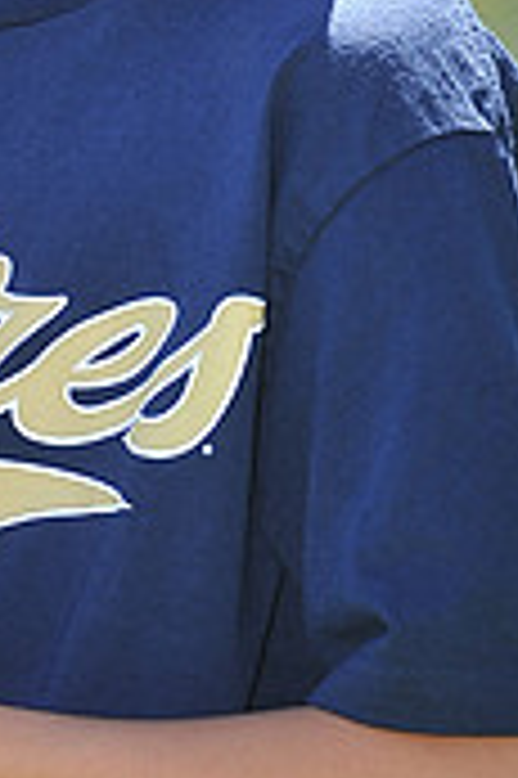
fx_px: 14489
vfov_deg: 3.1
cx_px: -54
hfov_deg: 2.0
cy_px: -288
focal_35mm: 670
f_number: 4.5
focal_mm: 200
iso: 200
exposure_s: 1/500
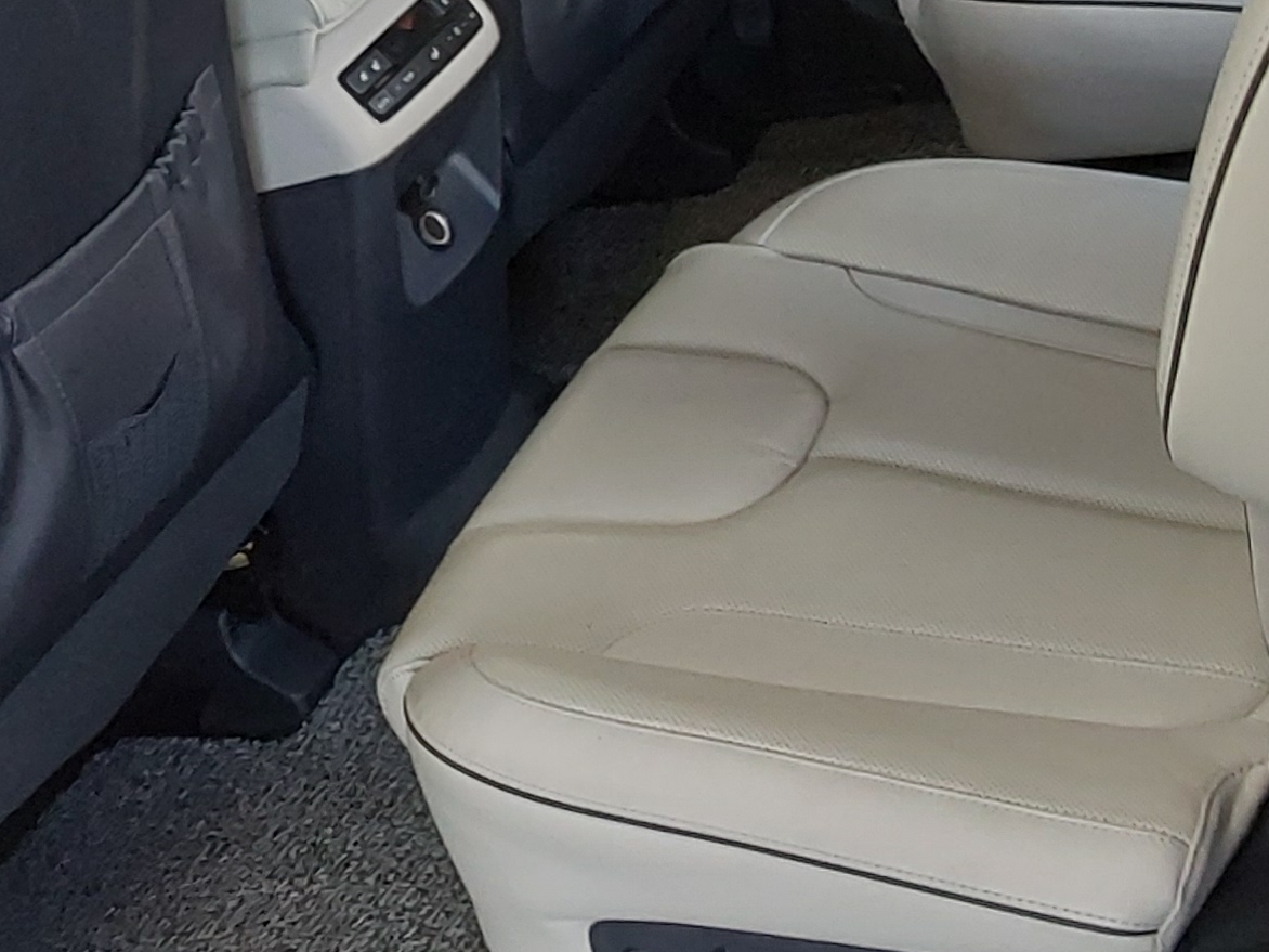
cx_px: 296
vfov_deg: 18.5
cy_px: 52
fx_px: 2859
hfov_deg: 24.7
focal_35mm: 78
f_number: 1.9
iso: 125
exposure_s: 1/60
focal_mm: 2.91
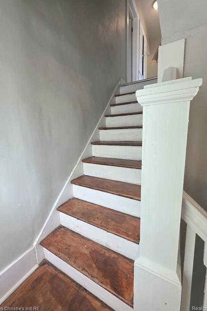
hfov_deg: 81.0
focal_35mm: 14
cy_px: 151
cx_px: 96
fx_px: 121
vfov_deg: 104.3
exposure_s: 1/120
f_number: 1.9
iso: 125
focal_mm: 2.2
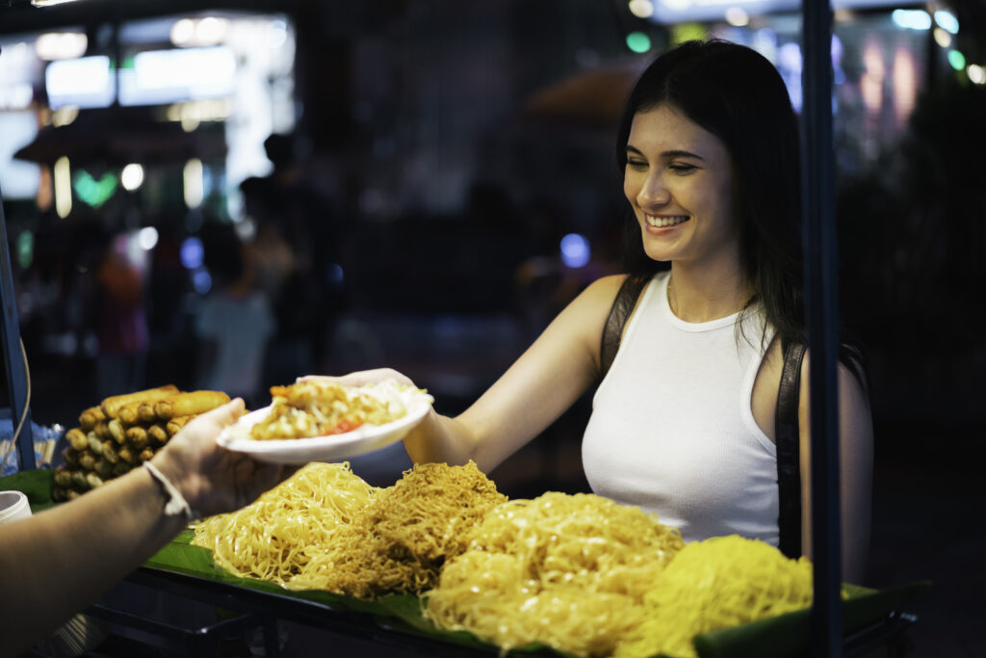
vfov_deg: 24.6
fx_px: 1506
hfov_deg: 36.2
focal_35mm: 55
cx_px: 493
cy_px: 329
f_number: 1.8
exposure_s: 1/250
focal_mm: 55
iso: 1000
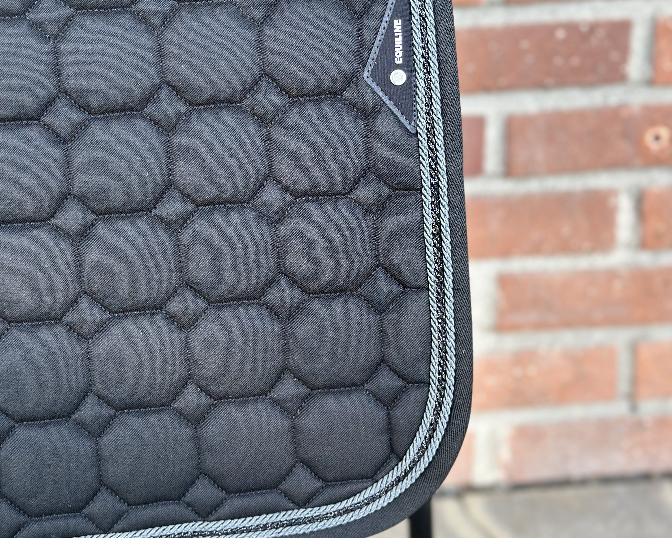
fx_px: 1253
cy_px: 193
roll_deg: +0.2
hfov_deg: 30.0
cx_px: 339
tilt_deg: -17.8
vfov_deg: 24.1
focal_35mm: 63
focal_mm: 6.86
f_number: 1.78
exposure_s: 1/189
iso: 80
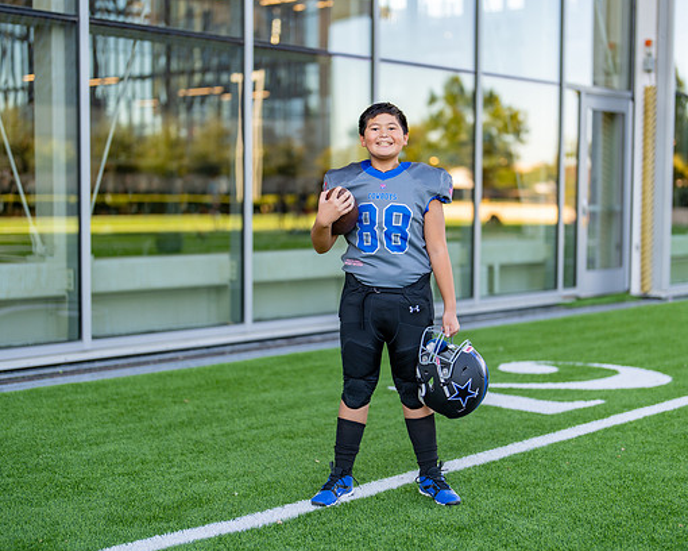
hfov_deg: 31.9
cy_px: 277
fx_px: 1201
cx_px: 380
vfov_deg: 25.8
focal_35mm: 59
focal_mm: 50
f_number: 1.2
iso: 100
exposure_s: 1/640
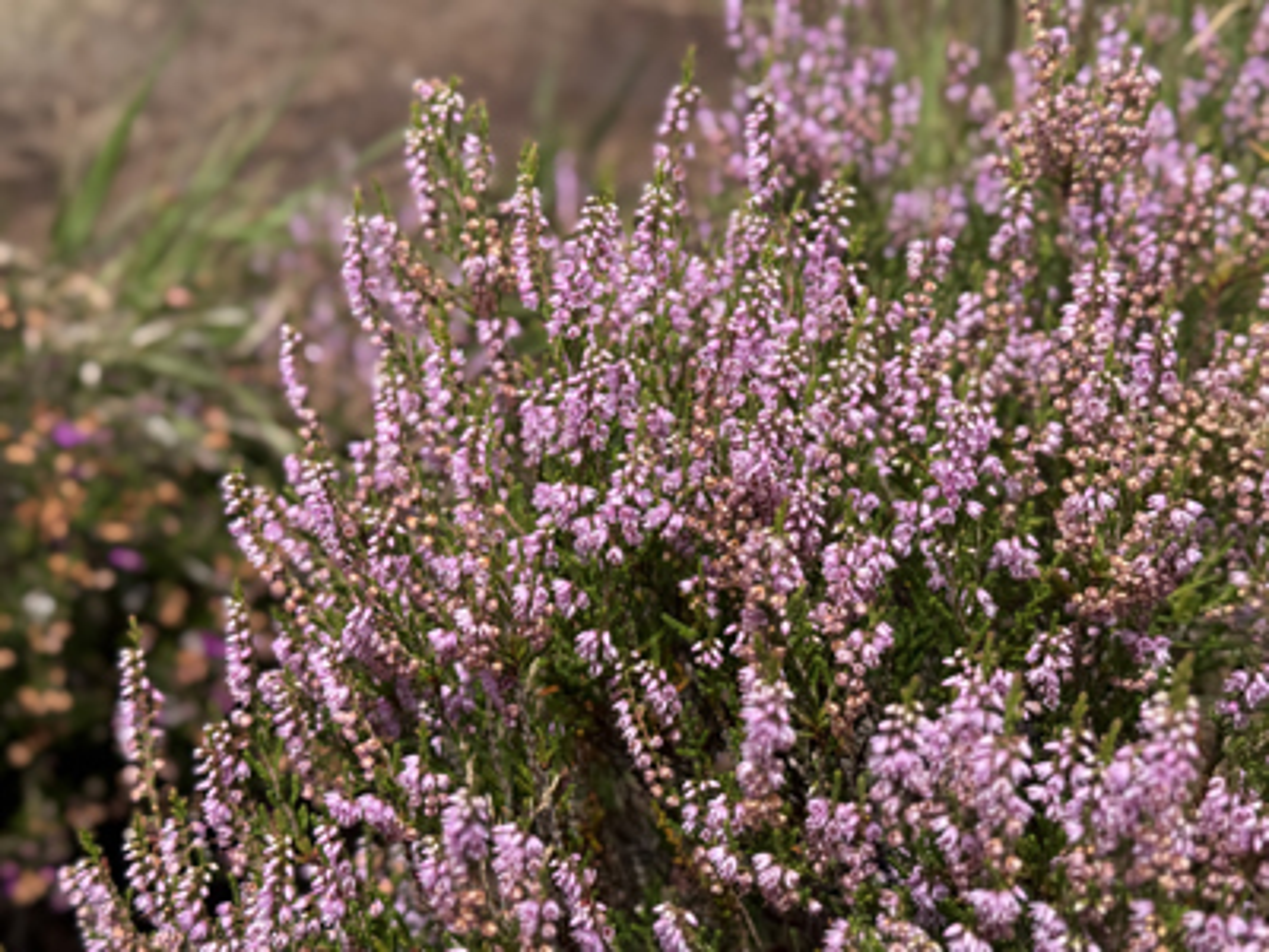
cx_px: 634
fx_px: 1760
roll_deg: -5.6
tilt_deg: -5.8
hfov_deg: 39.7
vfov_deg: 30.3
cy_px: 476
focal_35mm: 48
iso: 80
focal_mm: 6.76
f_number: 1.78
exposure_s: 1/2865
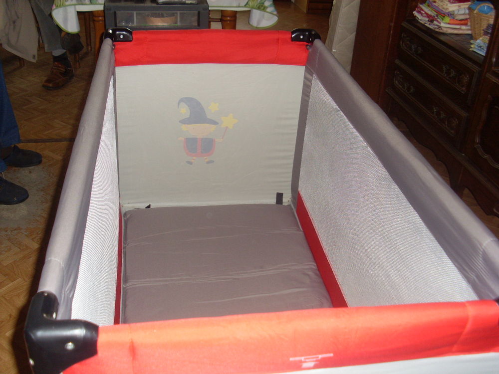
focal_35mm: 38
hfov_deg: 49.0
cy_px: 187
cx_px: 250
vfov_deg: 37.7
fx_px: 548
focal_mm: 6.3
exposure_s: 1/45
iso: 100
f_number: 3
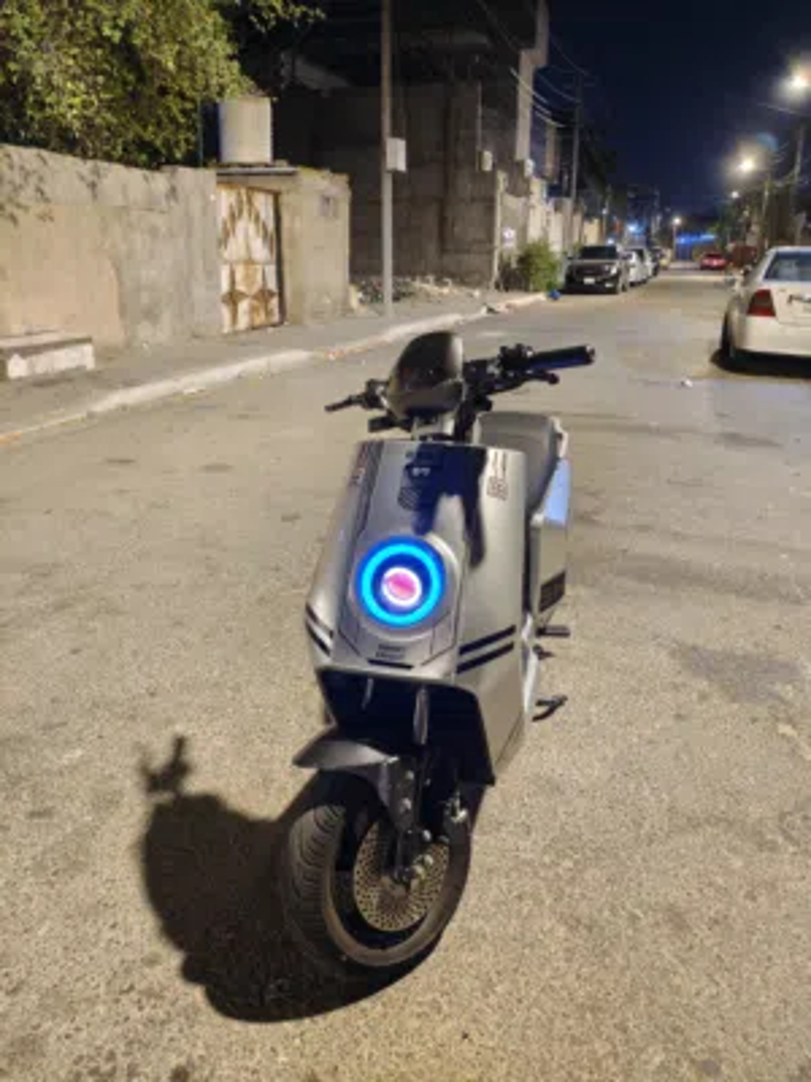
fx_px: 812
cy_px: 541
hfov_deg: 53.1
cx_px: 406
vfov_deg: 67.3
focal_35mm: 26
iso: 1250
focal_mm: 4.94
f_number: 1.5
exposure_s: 1/38
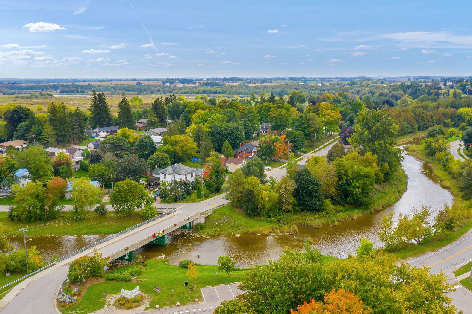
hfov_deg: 65.5
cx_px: 236
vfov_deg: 46.4
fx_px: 367
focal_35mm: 28
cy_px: 157
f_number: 5.6
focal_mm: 10.26
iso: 100
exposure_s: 1/400
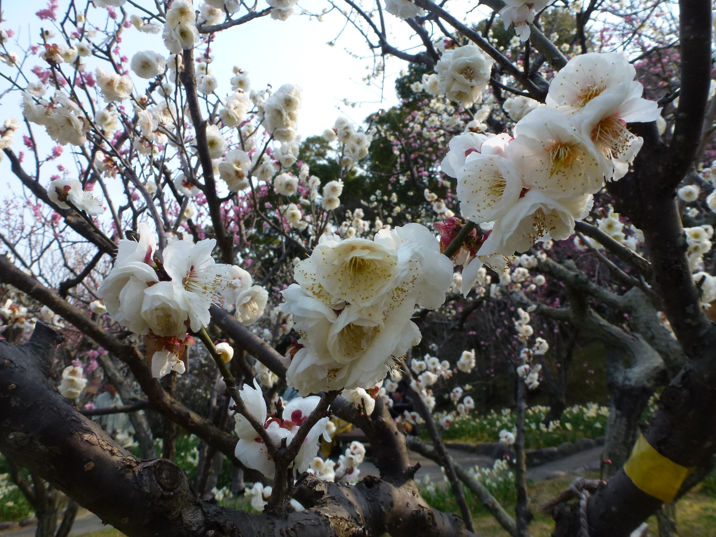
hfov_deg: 71.6
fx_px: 496
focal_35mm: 24
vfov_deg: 56.8
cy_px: 268
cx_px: 358
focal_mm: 4.3
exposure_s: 1/400
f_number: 4
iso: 100
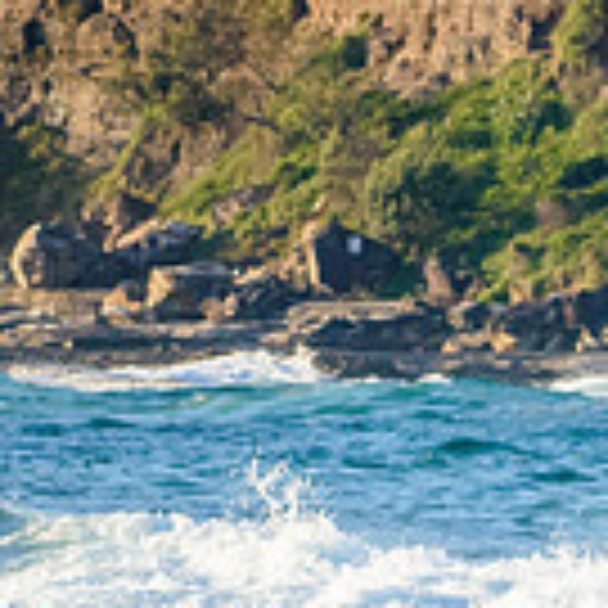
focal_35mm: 863
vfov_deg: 2.0
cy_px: 502
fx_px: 17149
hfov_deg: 2.0
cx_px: 1216
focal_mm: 155
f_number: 5.6
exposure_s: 1/2000
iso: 900
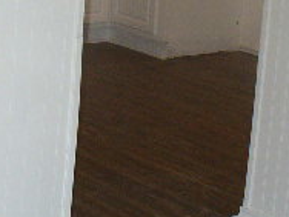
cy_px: -98
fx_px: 1052
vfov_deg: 11.3
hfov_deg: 15.6
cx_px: 80
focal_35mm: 126
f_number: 2.8
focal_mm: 6.1
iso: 150
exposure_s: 1/60
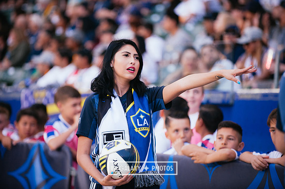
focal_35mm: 170
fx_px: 1345
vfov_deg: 8.1
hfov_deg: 12.1
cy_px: 94
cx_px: 142
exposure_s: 1/800
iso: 1600
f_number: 2.8
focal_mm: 170
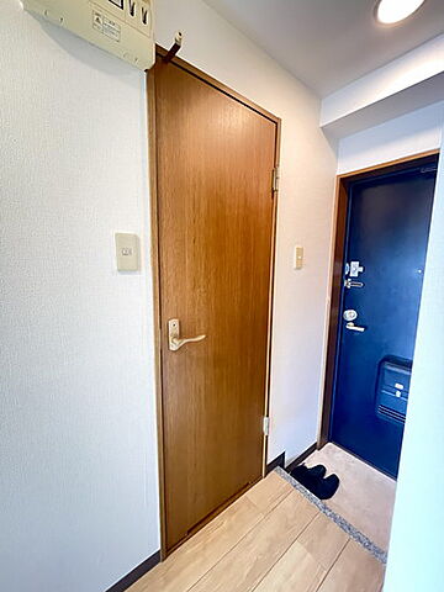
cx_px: 222
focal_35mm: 14
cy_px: 296
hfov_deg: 85.7
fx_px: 239
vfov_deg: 102.1
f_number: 2.4
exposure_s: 1/17
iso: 2000
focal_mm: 1.55
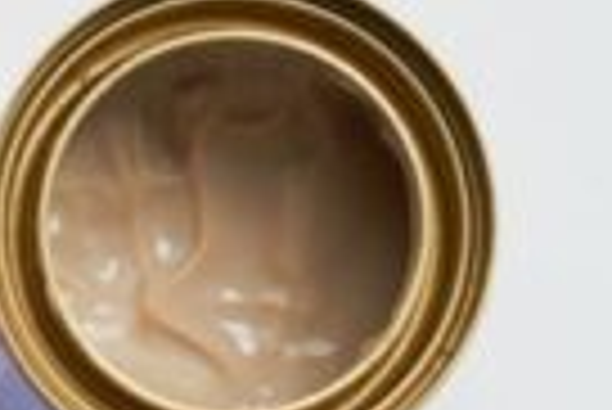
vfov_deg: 4.9
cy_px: 1320
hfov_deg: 7.2
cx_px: -945
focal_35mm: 264
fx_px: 4493
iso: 400
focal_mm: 35
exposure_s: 1/80
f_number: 8
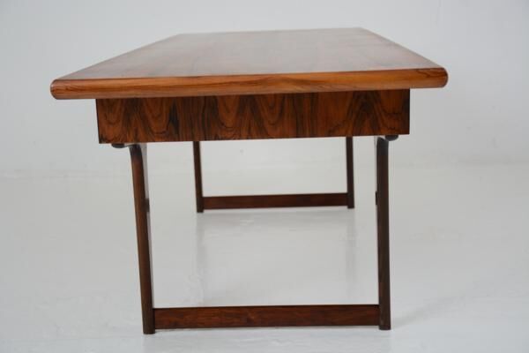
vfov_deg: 20.2
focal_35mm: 68
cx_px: 264
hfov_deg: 29.9
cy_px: 176
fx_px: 992
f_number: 4.8
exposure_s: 1/80
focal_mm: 45
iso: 100
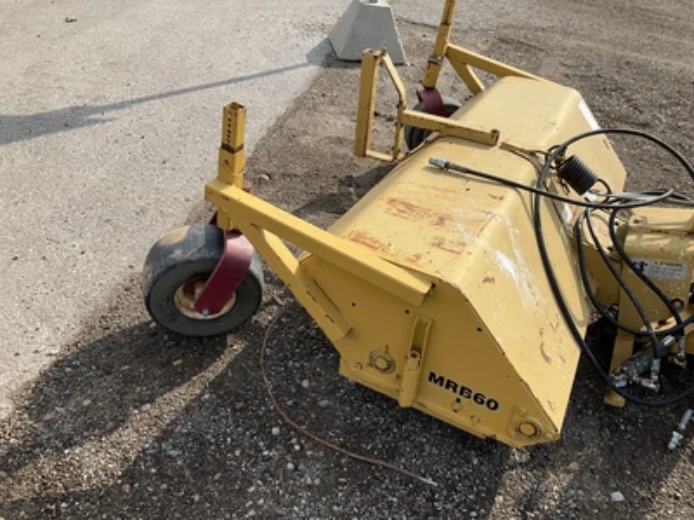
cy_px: 260
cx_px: 347
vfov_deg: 48.2
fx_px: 581
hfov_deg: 61.7
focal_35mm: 29
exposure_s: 1/1311
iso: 25
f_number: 1.8
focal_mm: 3
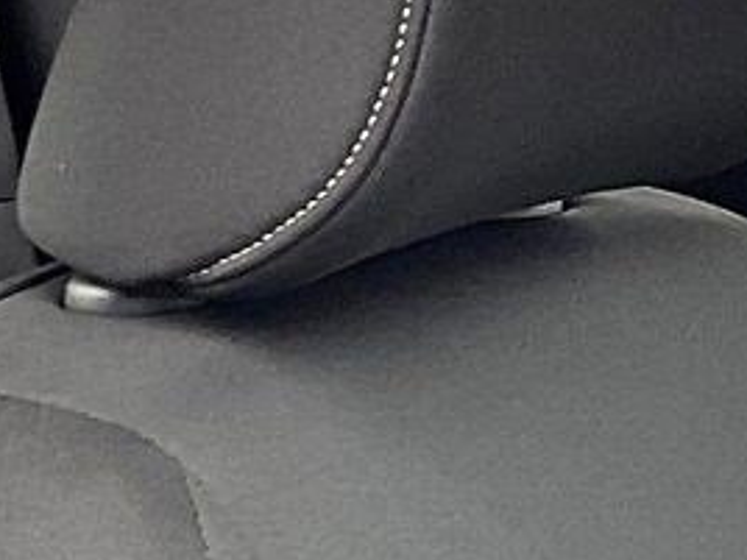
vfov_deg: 8.5
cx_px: 1279
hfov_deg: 10.8
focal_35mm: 173
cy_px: 546
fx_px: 3733
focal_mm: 3
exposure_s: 1/122
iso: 64
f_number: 1.8
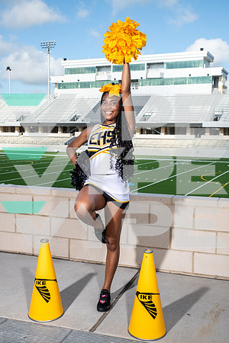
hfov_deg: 31.9
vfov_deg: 46.4
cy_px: 172
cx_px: 114
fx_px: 401
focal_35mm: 42
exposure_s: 1/320
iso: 100
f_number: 7.1
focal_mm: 42
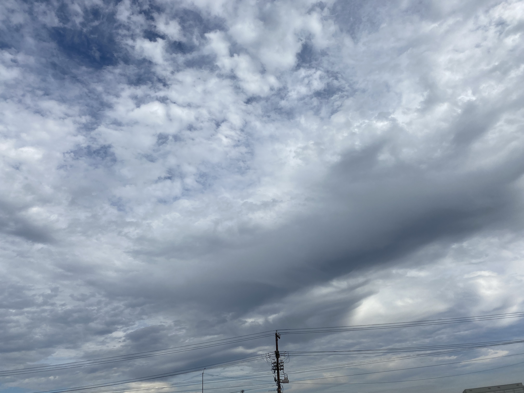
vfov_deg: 53.1
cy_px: 196
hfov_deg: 67.3
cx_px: 262
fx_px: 394
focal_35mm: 26
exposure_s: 1/6410
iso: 32
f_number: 1.8
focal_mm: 4.25
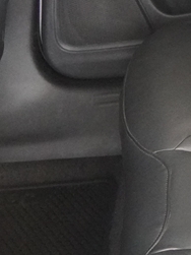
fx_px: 736
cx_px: 502
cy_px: -66
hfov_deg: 11.4
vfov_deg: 18.4
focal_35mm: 100
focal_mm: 17
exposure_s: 1/160
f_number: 2.8
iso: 6400
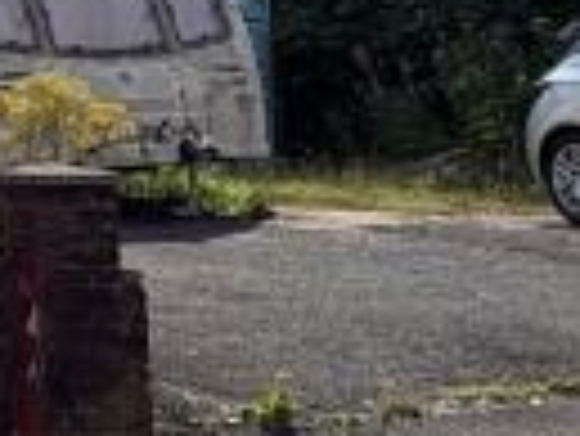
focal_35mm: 111
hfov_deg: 13.9
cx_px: -701
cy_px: -139
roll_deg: -0.5
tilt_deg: +7.3
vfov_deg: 12.9
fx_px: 1862
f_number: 2.2
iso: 50
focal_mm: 2.22
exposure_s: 1/2494
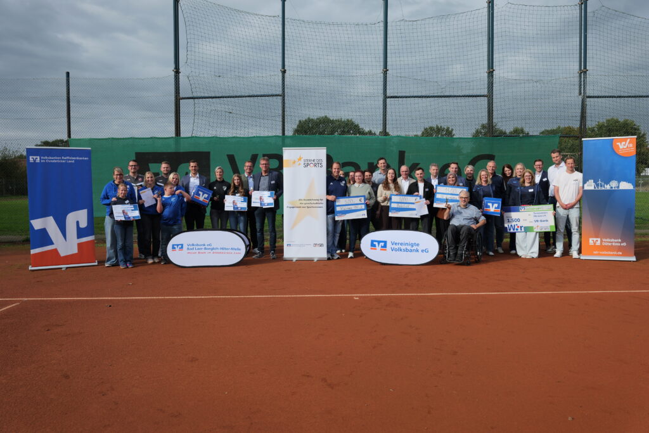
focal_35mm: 30
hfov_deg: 61.9
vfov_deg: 43.6
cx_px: 324
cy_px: 216
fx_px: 541
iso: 100
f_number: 3.5
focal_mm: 30
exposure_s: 1/800
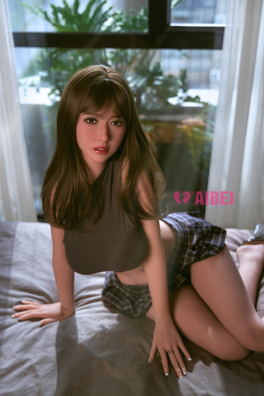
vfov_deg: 43.6
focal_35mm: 45
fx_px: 495
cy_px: 198
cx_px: 132
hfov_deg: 29.9
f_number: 2.8
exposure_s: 1/400
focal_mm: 45
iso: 100
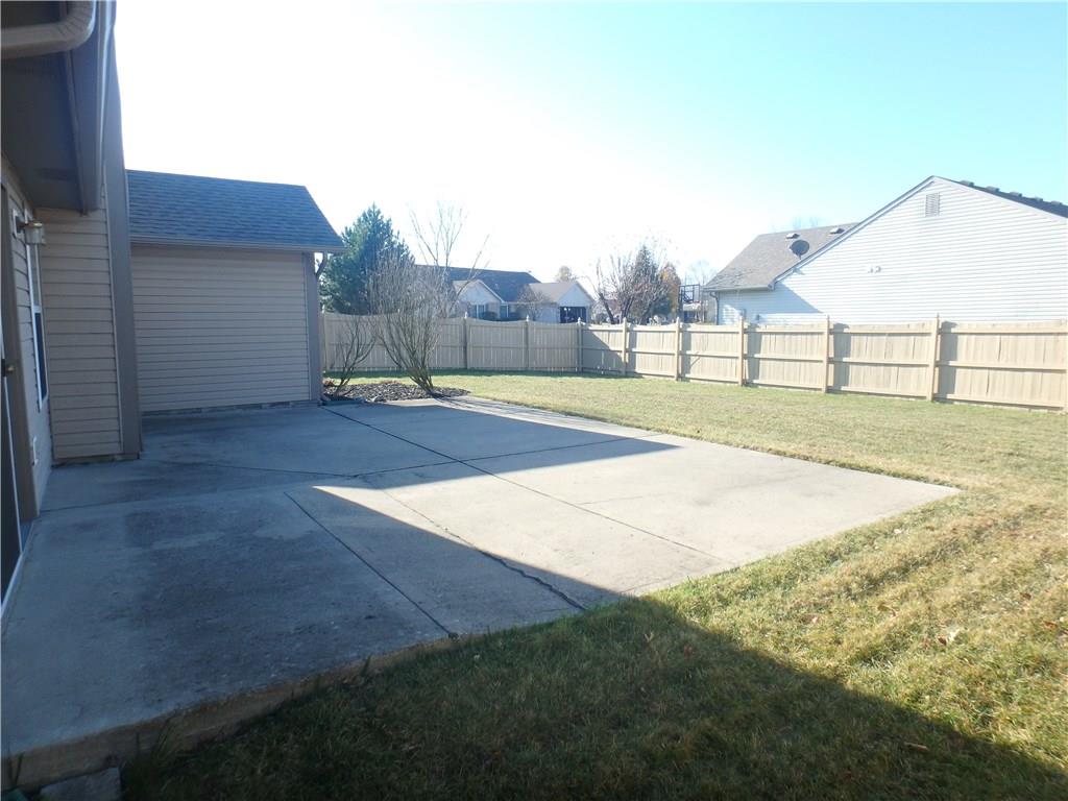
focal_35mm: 21
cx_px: 534
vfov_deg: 63.4
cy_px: 400
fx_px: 648
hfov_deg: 79.0
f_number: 3.5
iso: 125
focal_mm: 3.7
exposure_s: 1/400
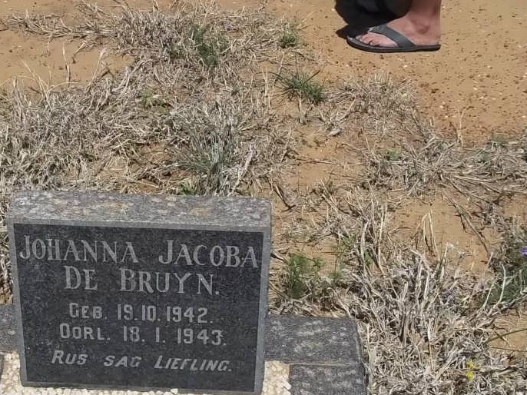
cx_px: 165
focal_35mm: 56
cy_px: 266
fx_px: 852
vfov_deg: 25.9
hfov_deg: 34.0
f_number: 5.5
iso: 80
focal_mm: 5.7
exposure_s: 1/1000
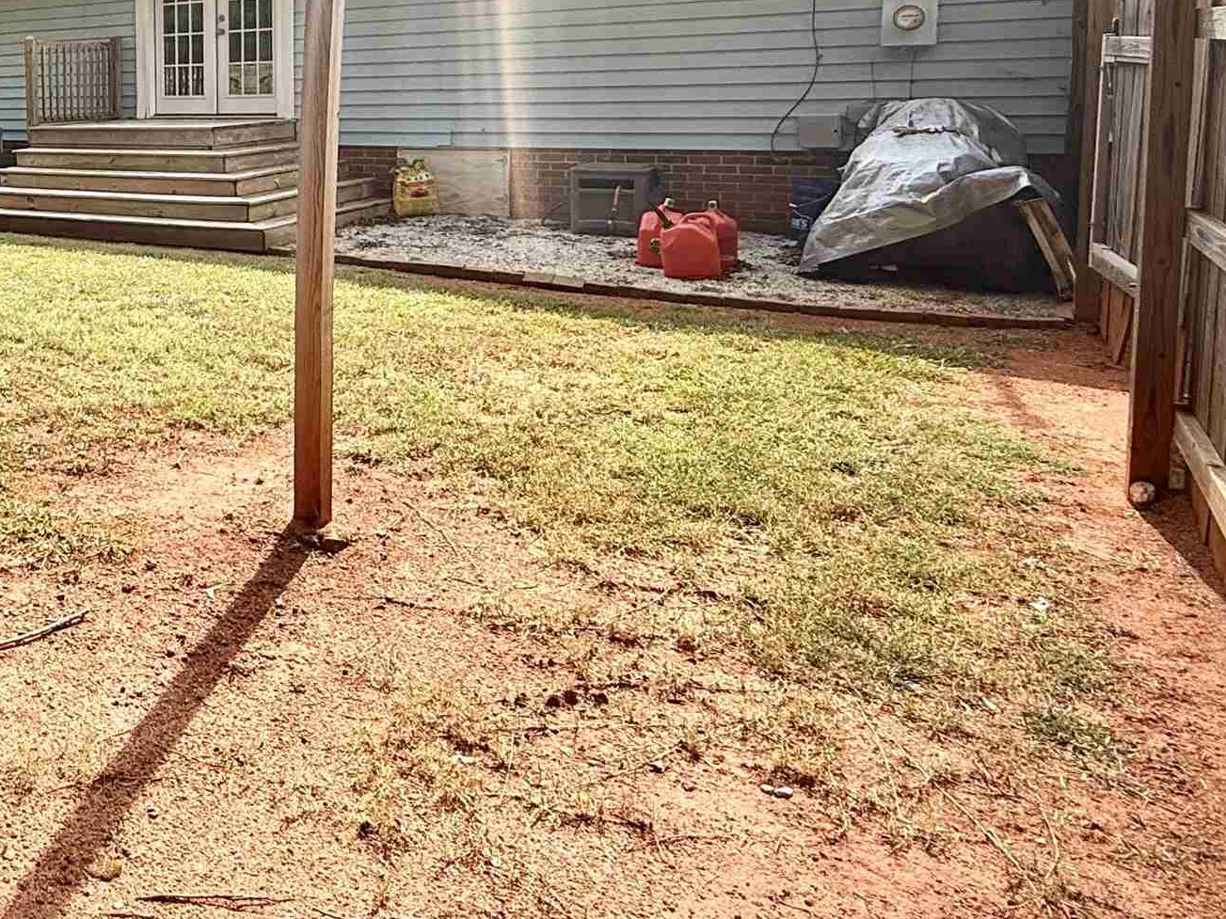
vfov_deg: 41.0
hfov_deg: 45.3
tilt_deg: -3.2
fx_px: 1169
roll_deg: +1.3
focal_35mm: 33
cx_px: -42
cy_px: 171
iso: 50
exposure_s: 1/853
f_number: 2.2
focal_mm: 2.22
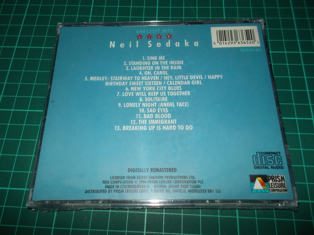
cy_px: 118
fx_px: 263
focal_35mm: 29
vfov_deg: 48.2
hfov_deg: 61.7
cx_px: 157
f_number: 3.3
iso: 200
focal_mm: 4.1
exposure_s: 1/30
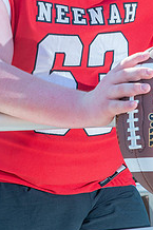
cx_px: 88
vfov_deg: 15.8
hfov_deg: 10.7
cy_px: 24
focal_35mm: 128
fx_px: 817
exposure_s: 1/200
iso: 320
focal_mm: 62
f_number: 11
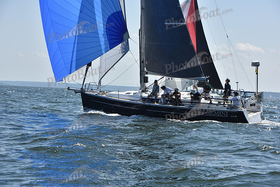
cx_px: 140
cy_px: 94
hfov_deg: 18.3
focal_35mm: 112
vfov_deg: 12.2
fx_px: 871
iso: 320
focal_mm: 112
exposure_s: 1/1250
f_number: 9
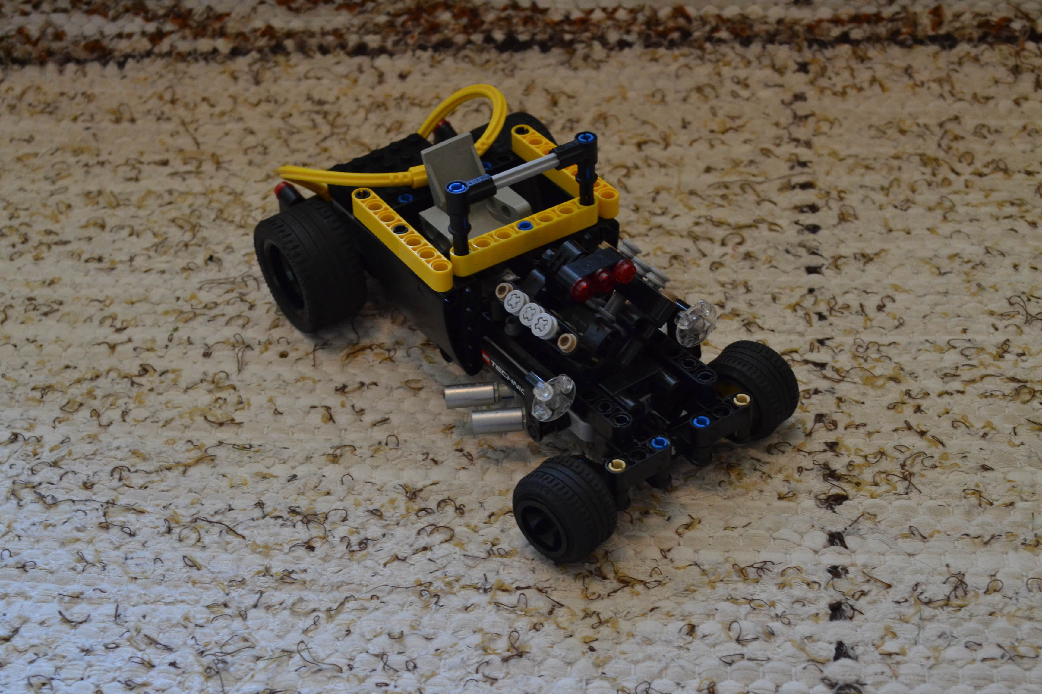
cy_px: 347
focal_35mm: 57
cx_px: 521
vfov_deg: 23.8
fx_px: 1650
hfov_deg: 35.1
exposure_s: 1/50
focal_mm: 38
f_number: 6.3
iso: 1600
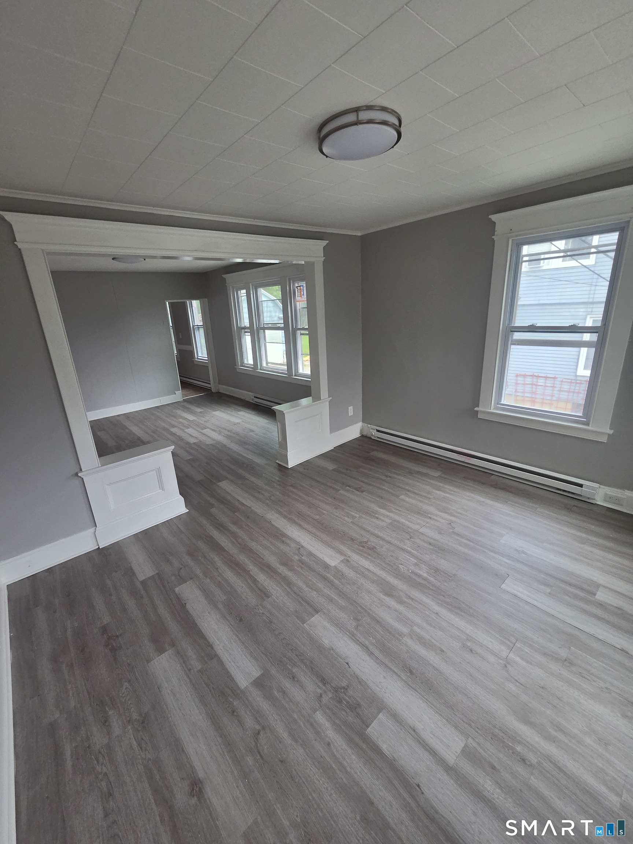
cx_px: 316
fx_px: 317
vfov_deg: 106.2
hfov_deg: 89.9
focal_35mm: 13
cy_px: 422
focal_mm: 2.2
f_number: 2.2
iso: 200
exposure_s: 1/120
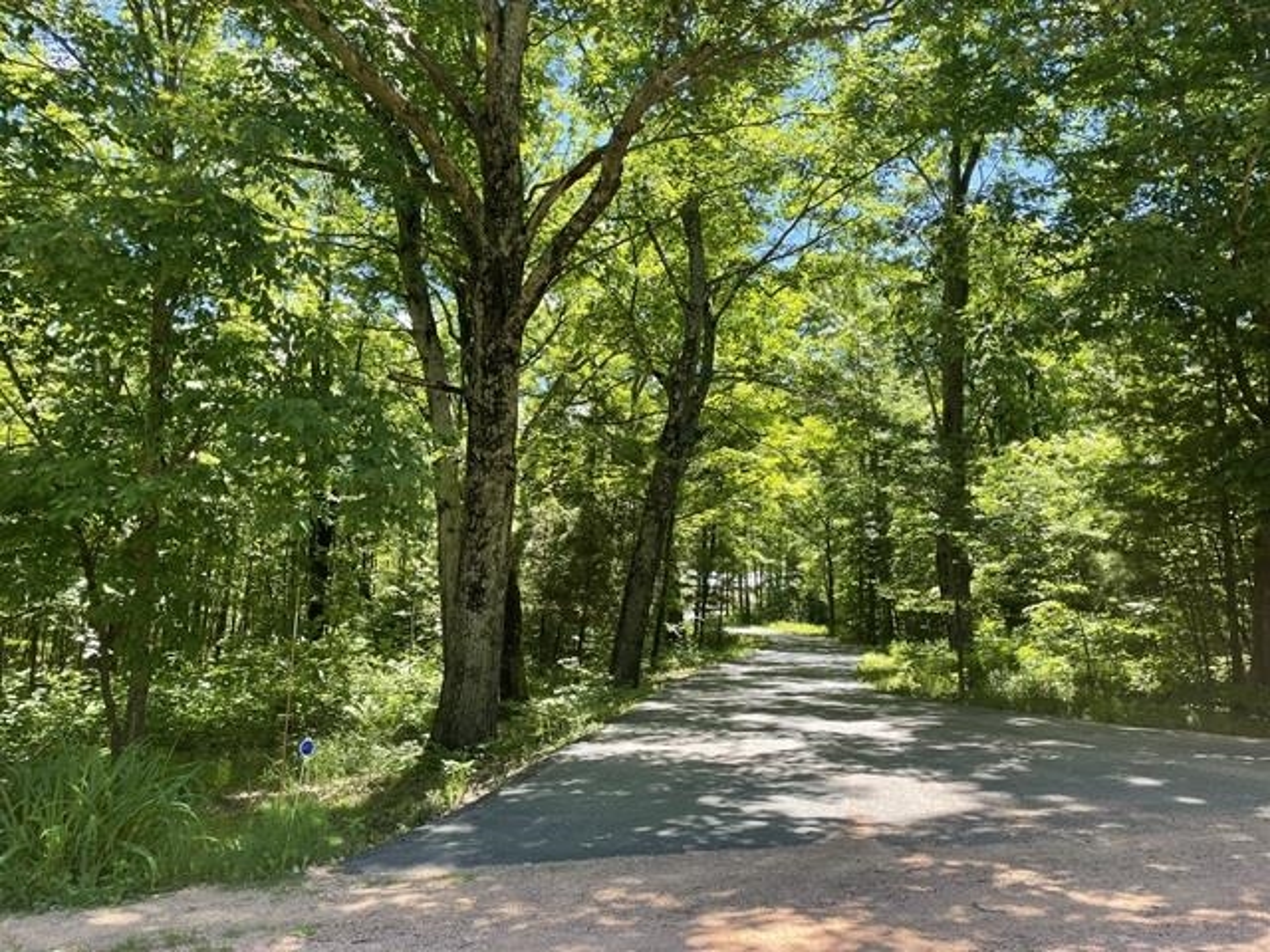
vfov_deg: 53.1
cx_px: 635
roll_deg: -0.2
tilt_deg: +7.1
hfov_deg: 67.3
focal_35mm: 26
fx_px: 954
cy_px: 476
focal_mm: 4.2
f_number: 1.6
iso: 32
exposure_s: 1/410
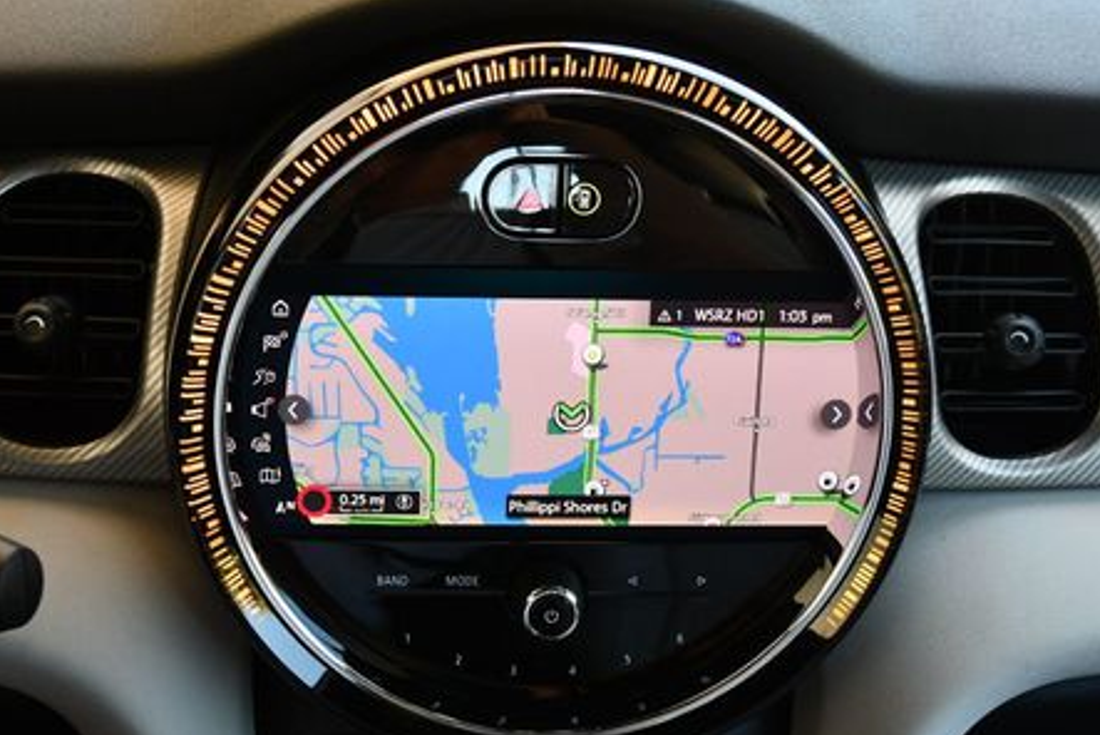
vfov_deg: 26.0
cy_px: 328
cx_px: 469
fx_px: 1590
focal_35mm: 52
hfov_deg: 38.1
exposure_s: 1/250
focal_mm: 18
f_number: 3.5
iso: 640
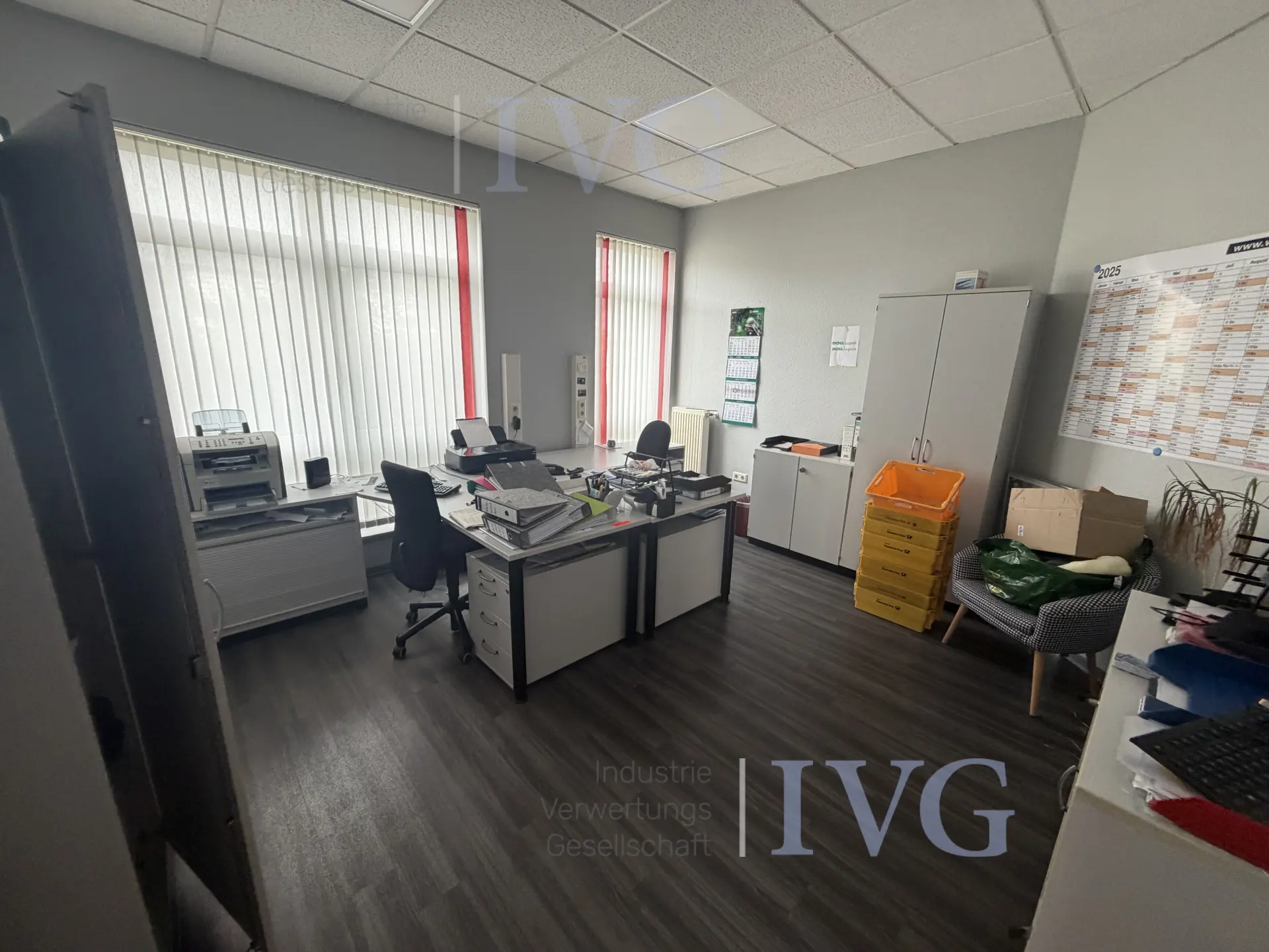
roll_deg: -1.7
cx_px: 634
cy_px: 476
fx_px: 513
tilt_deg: -12.7
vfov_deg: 85.7
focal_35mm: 14
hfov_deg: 102.1
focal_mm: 2.22
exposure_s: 1/121
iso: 200
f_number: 2.2
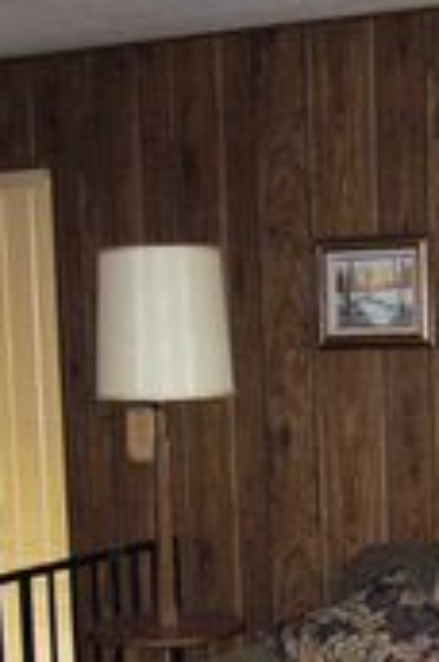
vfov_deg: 25.6
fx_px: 1432
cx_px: 393
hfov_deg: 17.2
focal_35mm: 78
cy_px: 516
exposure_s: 1/30
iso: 400
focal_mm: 5.8
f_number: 2.8
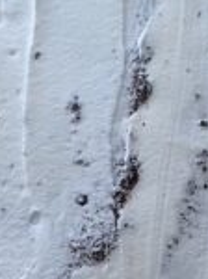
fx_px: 964
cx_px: 209
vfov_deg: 16.3
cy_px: 234
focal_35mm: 120
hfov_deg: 12.2
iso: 250
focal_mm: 6.3
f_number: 1.7
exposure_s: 1/100
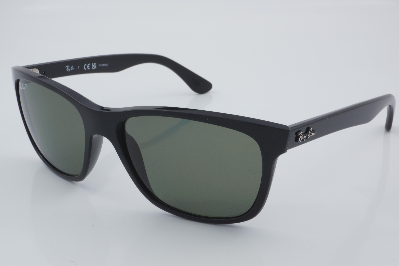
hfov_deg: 33.4
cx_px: 200
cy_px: 133
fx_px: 665
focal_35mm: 60
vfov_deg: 22.6
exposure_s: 1/4
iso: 100
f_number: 32
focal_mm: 40
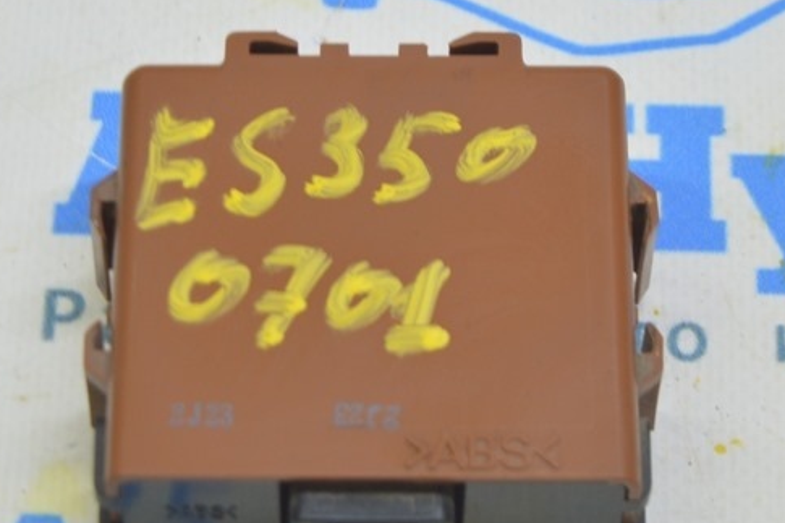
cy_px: 208
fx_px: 3794
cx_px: 286
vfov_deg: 7.9
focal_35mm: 174
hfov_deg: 11.8
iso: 400
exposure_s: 1/20
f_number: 5.6
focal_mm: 55
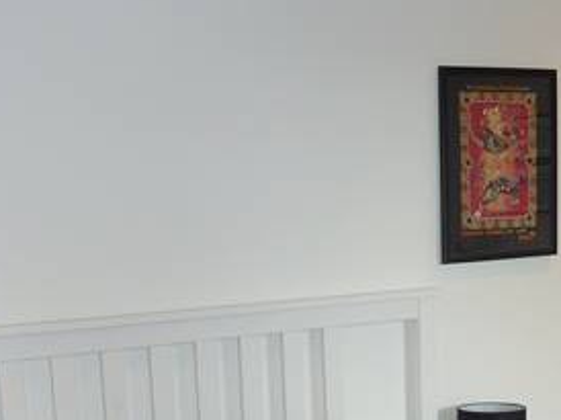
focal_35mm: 73
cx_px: 303
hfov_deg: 26.7
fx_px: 1182
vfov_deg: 19.0
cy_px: 500
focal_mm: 4.1
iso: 100
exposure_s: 1/30
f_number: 3.3
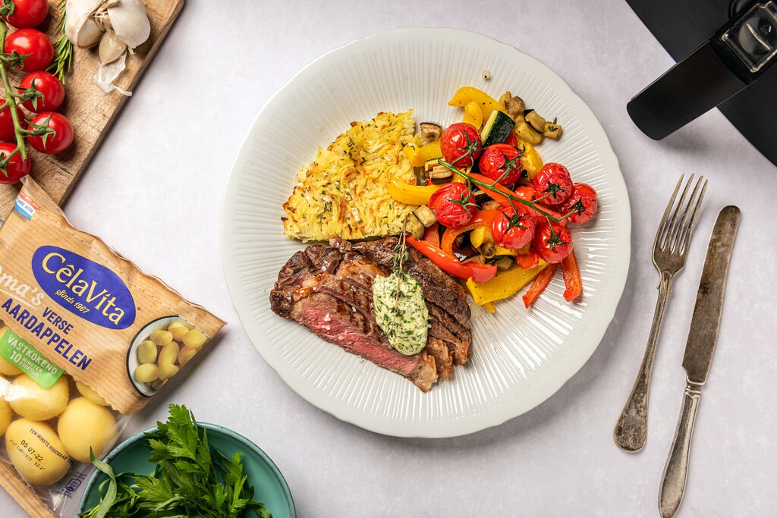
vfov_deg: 33.4
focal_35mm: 40
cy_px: 259
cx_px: 388
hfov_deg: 48.5
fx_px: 863
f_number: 8
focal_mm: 40
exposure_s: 1/125
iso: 100
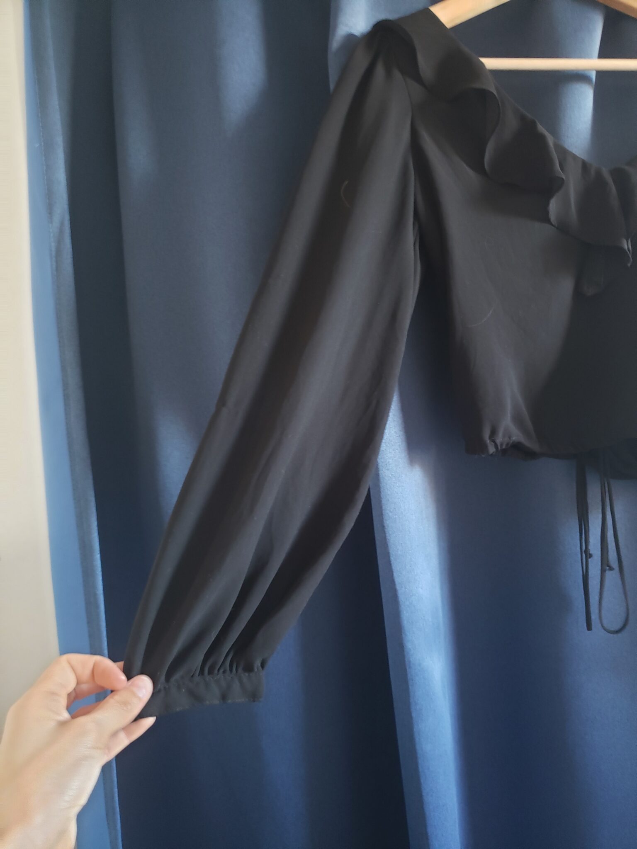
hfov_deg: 53.1
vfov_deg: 67.3
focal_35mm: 26
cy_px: 424
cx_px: 318
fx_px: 638
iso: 250
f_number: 1.5
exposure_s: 1/11
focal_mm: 4.3
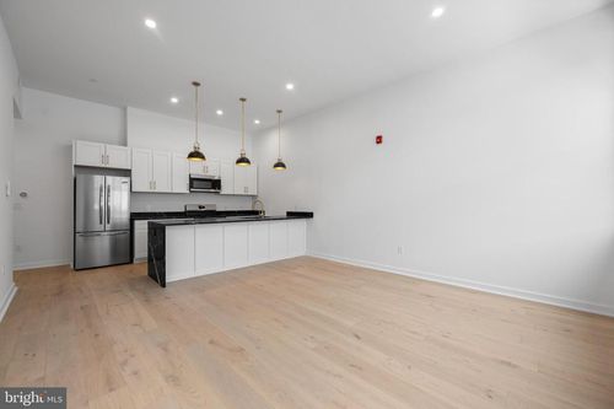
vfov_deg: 81.2
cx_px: 307
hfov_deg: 104.3
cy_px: 204
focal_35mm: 14
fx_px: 239
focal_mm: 14
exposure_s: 1/20
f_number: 6.3
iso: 320
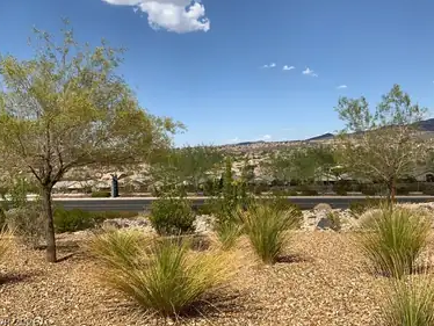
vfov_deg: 45.5
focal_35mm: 31
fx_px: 389
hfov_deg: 58.3
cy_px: 155
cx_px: 222
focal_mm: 3
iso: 16
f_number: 1.8
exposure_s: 1/2801
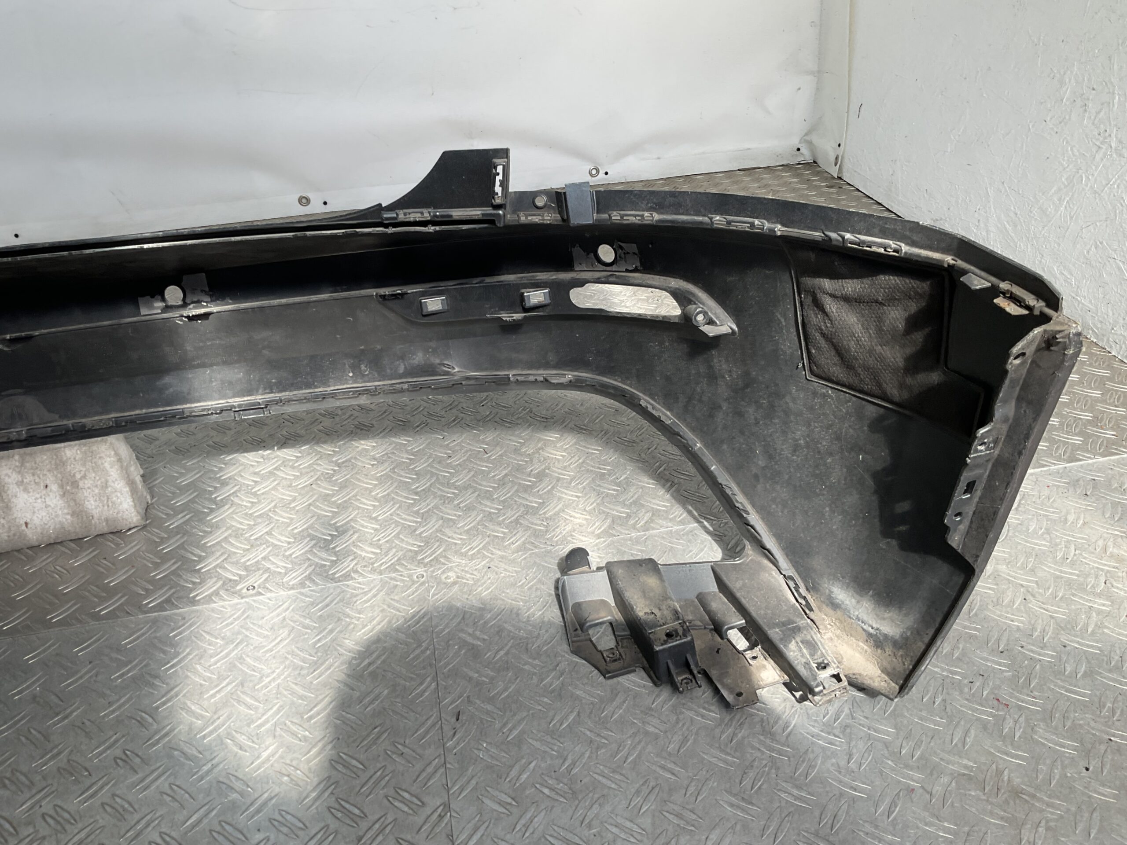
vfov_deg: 48.2
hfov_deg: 61.7
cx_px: 564
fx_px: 944
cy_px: 422
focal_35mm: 29
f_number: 1.8
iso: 16
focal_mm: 3
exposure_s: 1/316
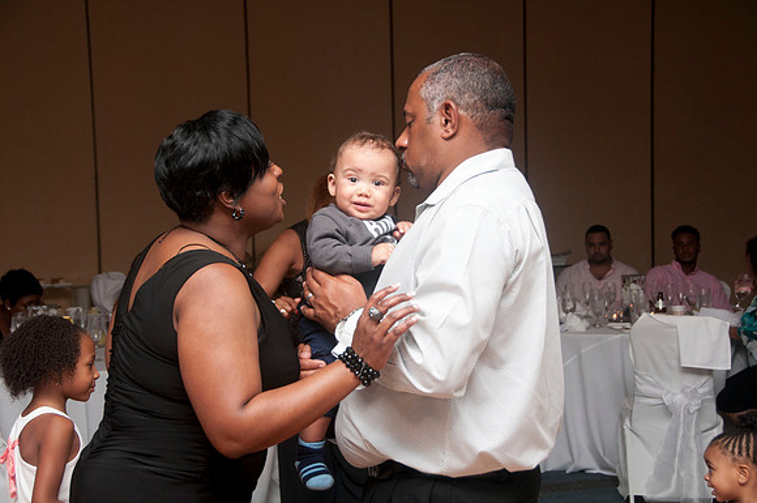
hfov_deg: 30.6
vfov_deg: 20.6
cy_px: 252
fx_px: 1386
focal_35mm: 66
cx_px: 378
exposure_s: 1/125
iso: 400
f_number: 5.6
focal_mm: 44
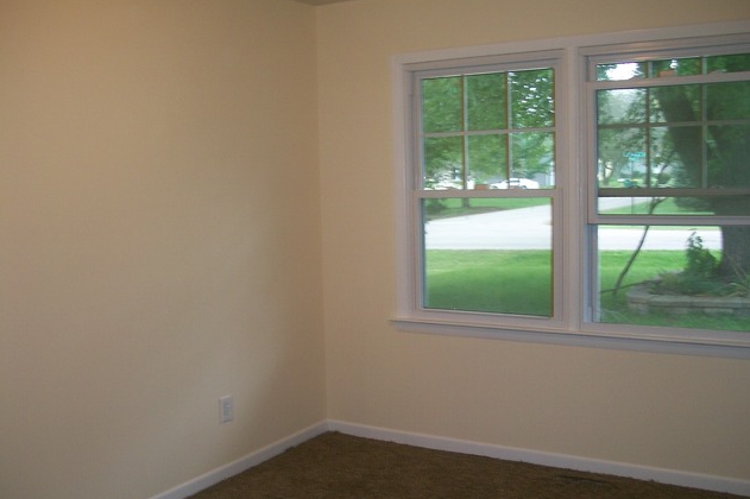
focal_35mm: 38
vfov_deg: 35.0
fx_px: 791
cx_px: 374
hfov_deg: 50.7
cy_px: 273
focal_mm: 6
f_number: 2.7
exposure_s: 1/30
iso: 80
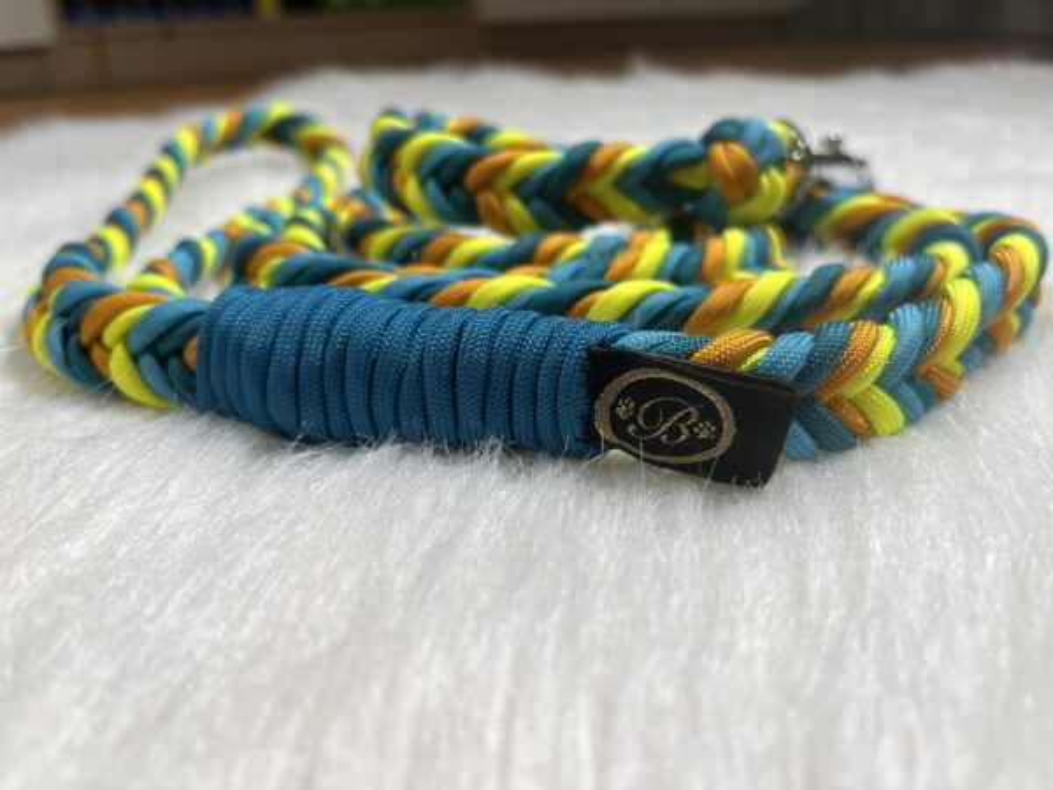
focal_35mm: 26
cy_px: 395
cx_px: 526
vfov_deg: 53.1
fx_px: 791
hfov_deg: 67.3
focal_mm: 5.1
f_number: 1.6
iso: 64
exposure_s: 1/111
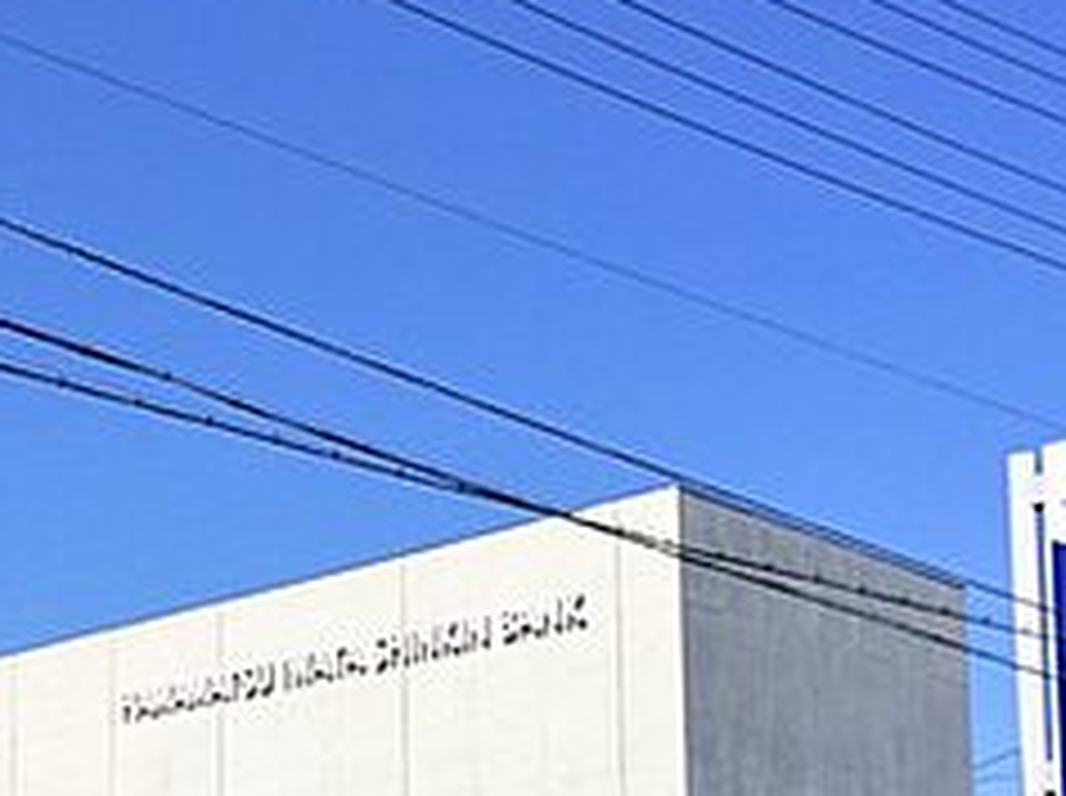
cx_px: -18
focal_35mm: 76
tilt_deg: +8.9
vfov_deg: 18.5
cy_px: 904
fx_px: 2337
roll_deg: -2.1
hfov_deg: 24.4
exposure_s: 1/3300
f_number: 2.2
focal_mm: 4.15
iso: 32
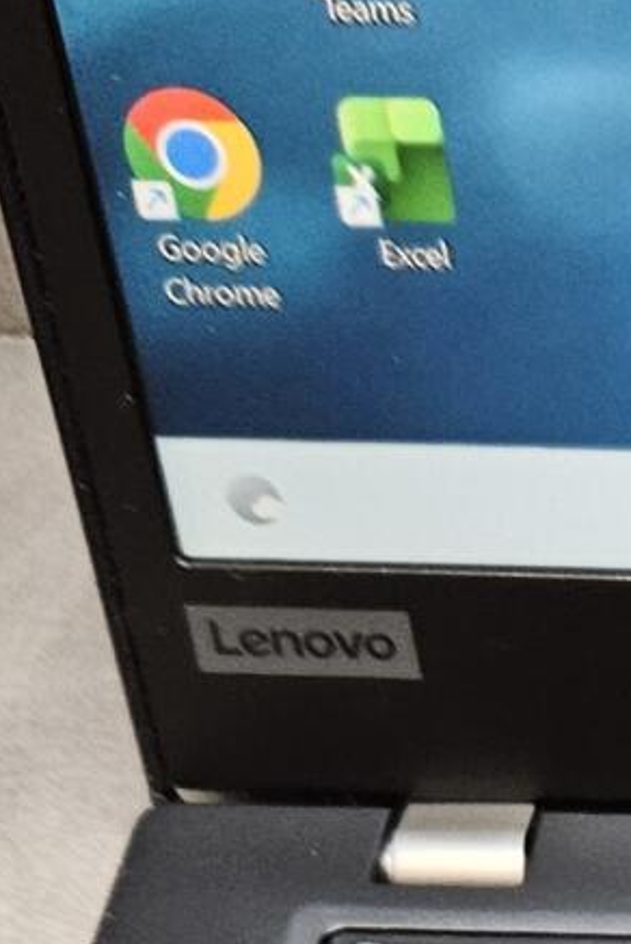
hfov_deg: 8.4
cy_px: 1566
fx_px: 3675
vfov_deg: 13.5
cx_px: 1826
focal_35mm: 140
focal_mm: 5.4
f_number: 1.8
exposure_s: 1/100
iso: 250
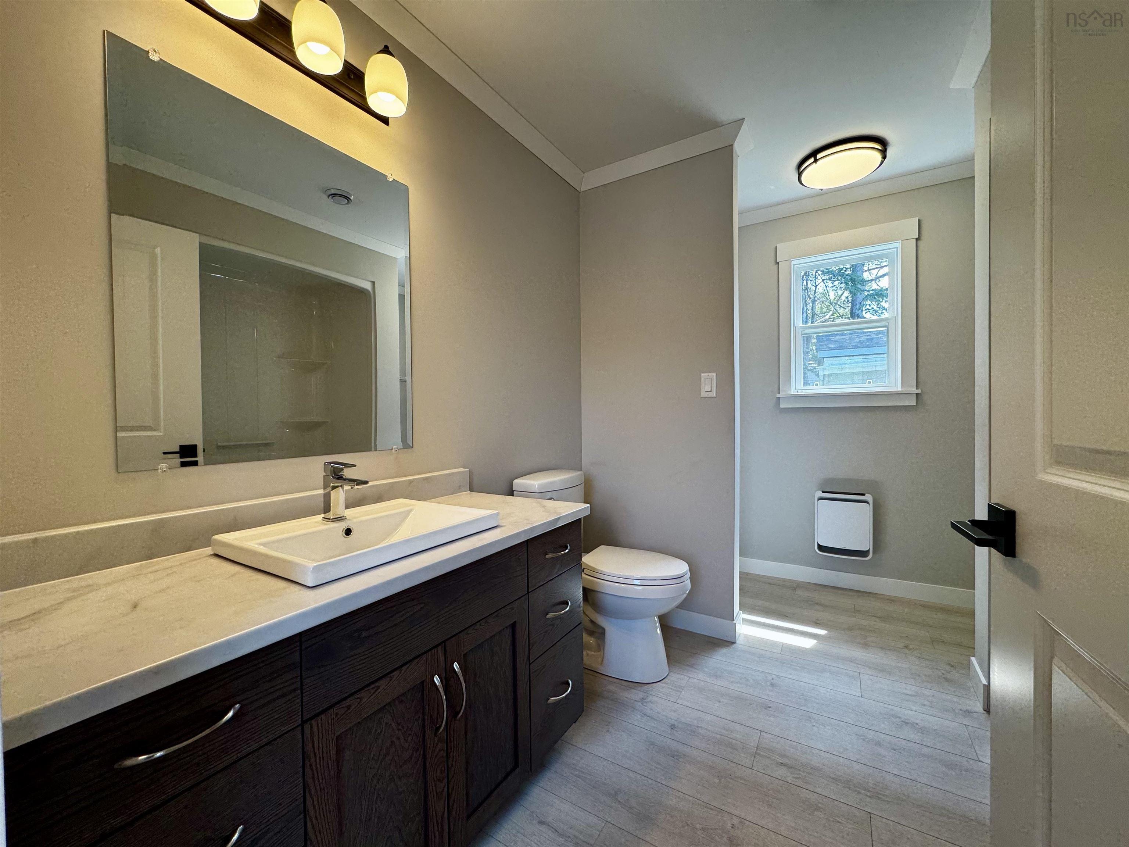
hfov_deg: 102.1
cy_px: 424
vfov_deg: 85.7
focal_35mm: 14
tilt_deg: -0.6
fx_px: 457
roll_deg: +0.6
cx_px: 564
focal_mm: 2.22
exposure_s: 1/120
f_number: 2.2
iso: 80
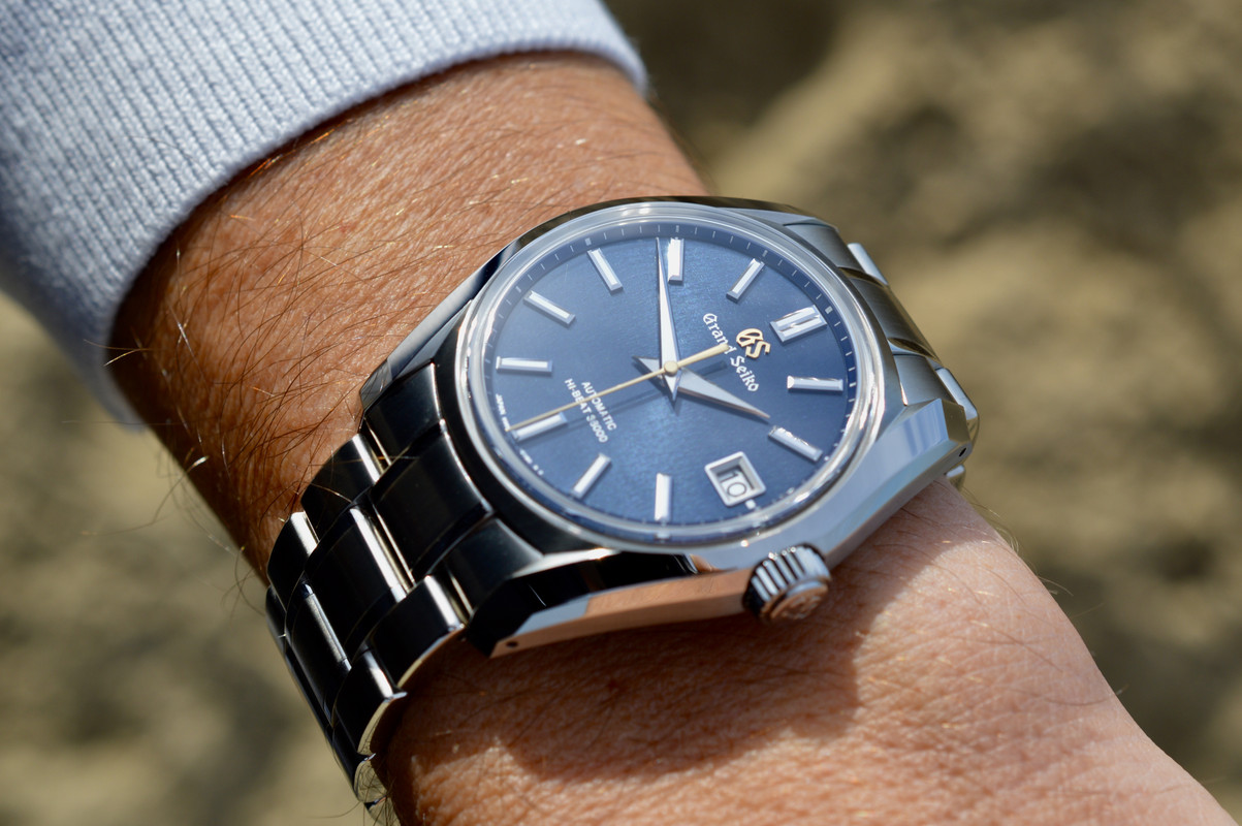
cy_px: 413
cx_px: 621
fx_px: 2068
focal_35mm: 60
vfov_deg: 22.6
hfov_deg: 33.4
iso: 100
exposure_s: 1/250
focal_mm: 40
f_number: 8
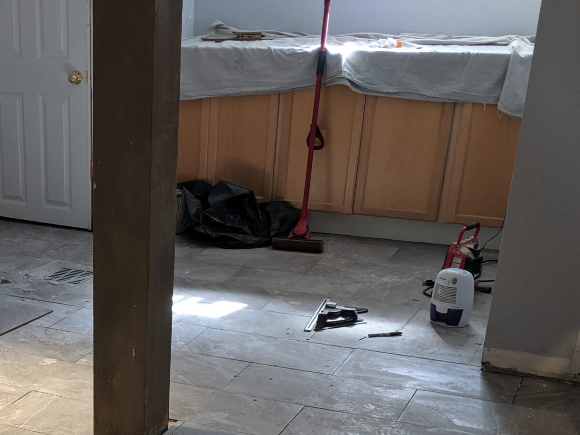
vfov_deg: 24.4
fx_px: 955
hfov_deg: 32.3
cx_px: 68
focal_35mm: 57
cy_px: 446
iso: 206
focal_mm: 4.44
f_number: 1.8
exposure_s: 1/120
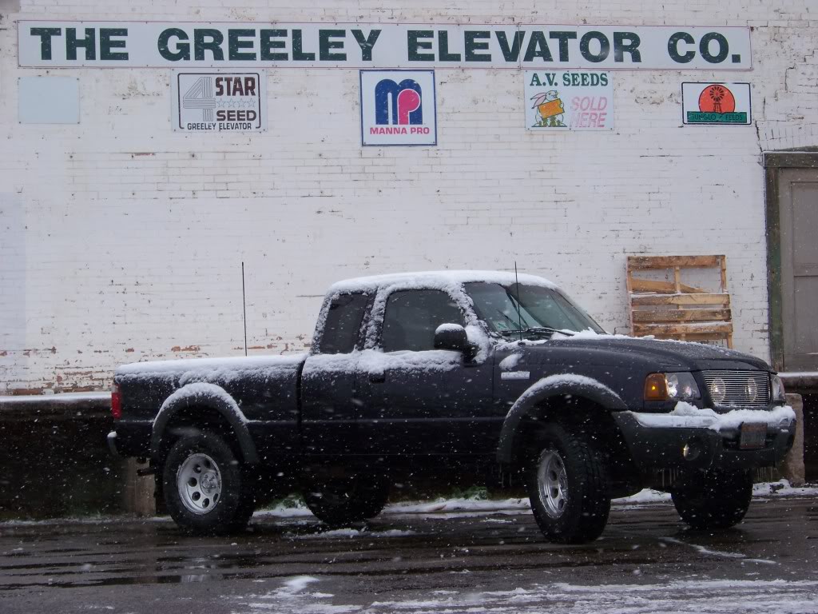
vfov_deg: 17.0
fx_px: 2056
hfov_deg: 22.5
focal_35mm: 87
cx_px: 409
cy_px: 307
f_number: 3.2
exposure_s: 1/800
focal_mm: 14.6
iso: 64
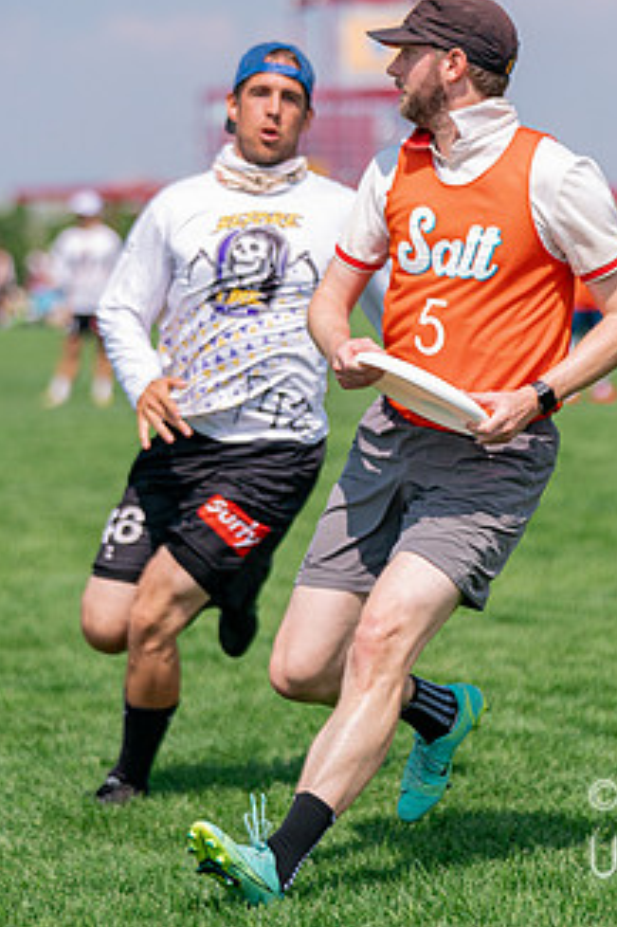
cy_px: 397
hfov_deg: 6.5
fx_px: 5456
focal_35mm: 212
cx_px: 409
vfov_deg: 9.7
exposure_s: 1/12800
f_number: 2.8
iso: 640
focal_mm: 119
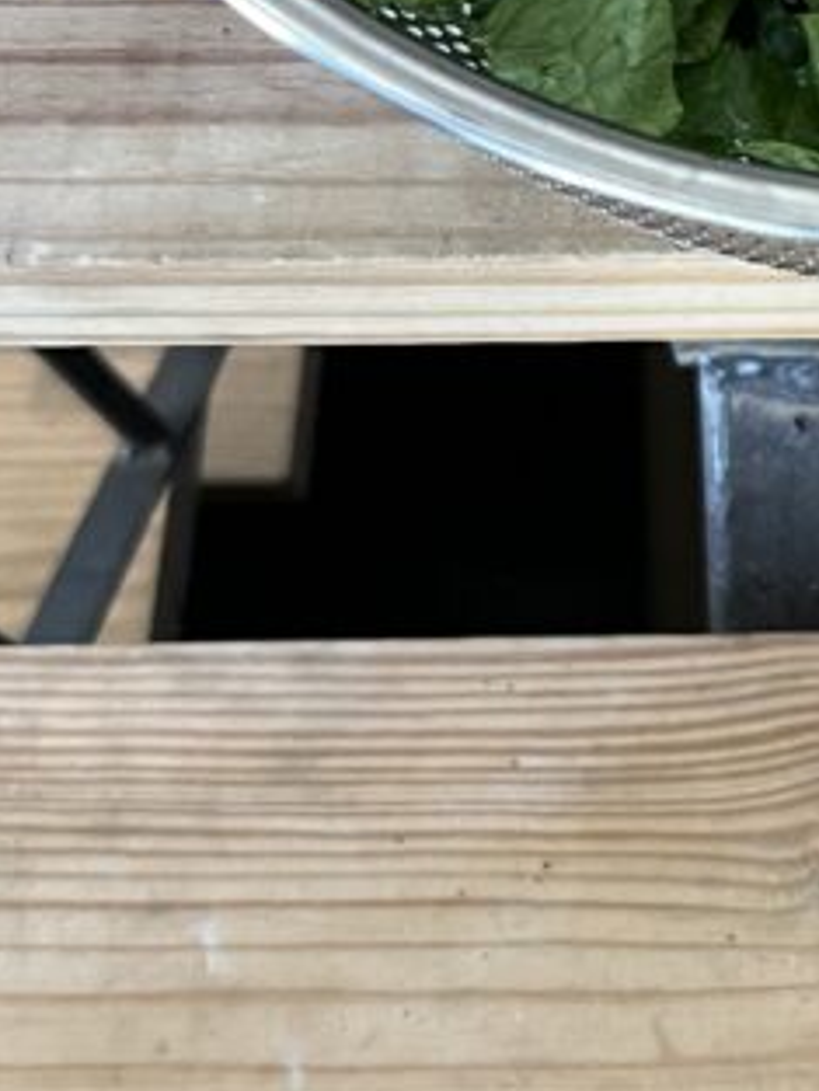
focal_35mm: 85
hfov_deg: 16.3
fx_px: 2680
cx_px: 1101
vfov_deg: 22.8
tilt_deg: -68.3
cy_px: 282
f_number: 1.5
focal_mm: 5.7
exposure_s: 1/60
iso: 400
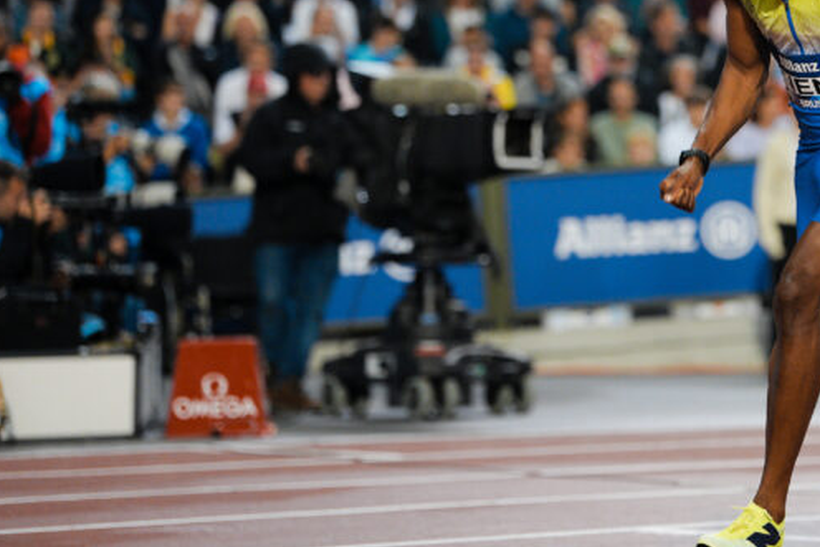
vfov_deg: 7.2
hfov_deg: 10.7
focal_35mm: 190
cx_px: 812
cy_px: 146
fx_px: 4329
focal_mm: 92
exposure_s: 1/1600
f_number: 2
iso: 1600
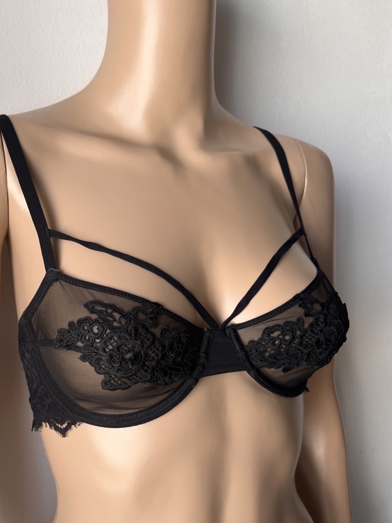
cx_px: 152
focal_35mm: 32
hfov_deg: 43.8
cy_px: 317
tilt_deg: -11.2
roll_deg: +3.8
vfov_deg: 56.4
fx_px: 484
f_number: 1.6
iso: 40
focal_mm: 5.1
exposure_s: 1/156
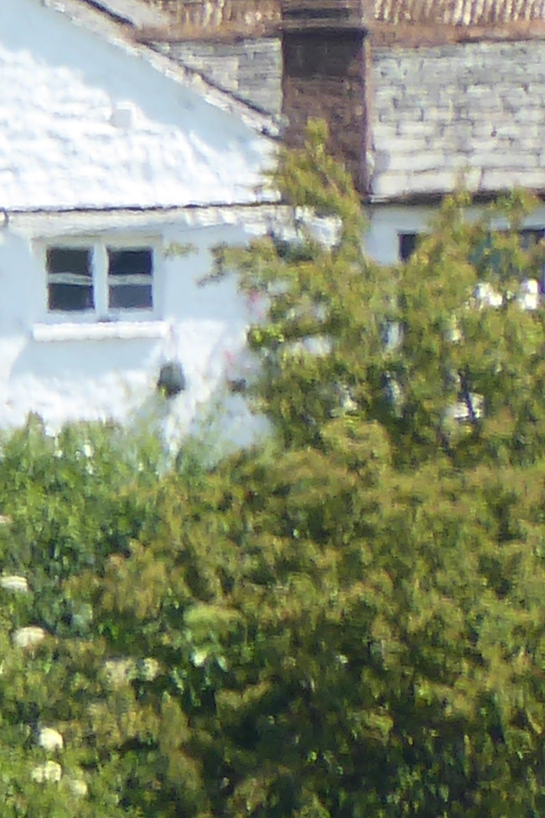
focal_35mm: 4160
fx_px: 94459
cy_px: -31
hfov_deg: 0.3
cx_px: -840
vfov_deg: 0.5
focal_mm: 129
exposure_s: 1/125
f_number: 6.4
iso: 100
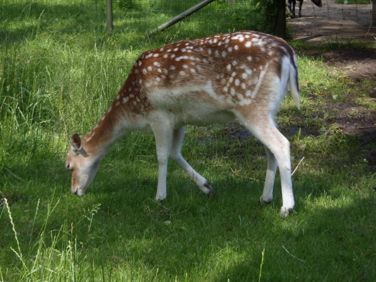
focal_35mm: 118
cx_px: 188
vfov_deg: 12.6
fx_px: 1282
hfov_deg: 16.7
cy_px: 141
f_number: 5.5
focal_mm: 21.22
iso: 100
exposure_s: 1/100
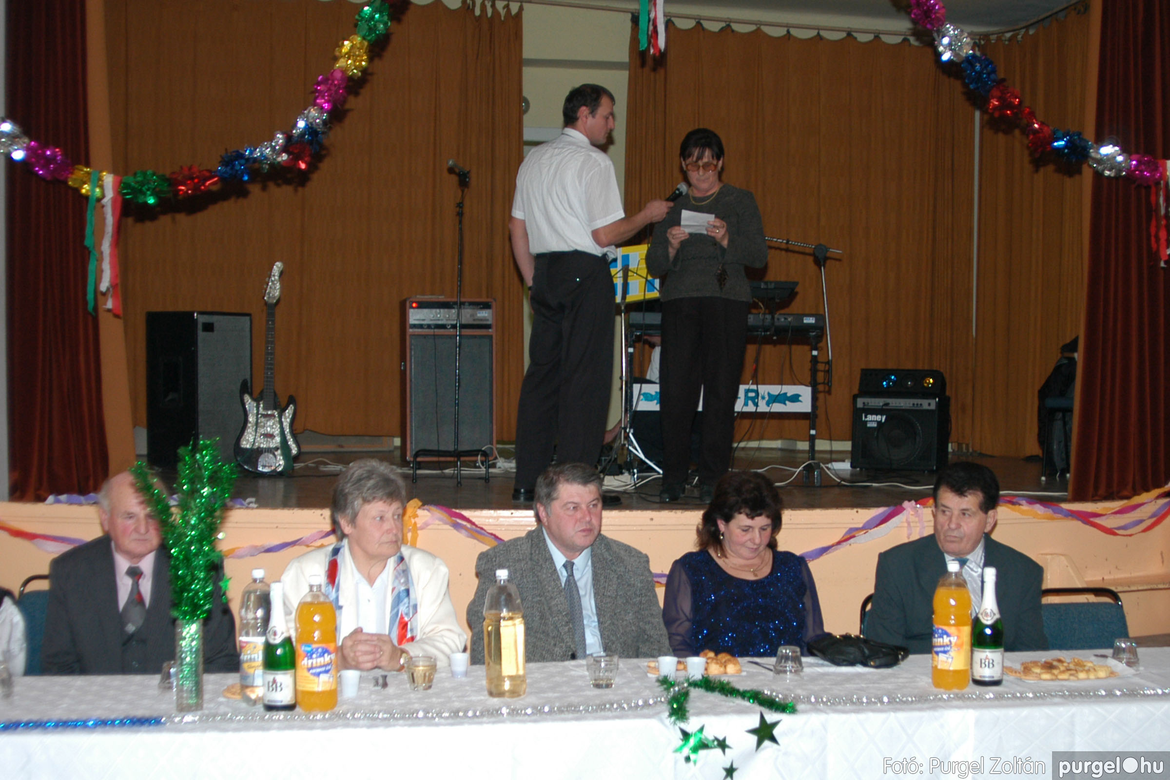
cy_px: 390
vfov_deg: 36.9
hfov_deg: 53.1
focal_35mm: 36
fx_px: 1170
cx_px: 585
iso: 320
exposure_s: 1/160
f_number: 2.8
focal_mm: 24
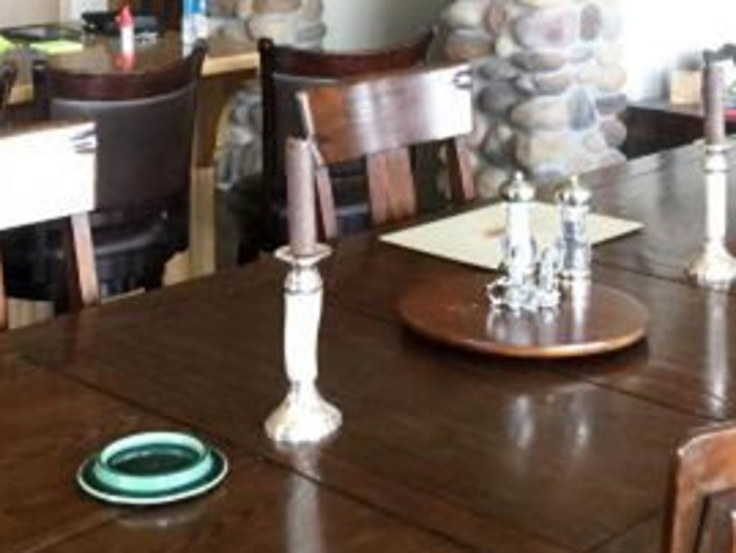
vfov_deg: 20.5
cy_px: -22
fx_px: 1468
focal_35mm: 69
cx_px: 320
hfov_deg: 28.1
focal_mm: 4.15
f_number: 2.2
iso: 50
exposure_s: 1/30
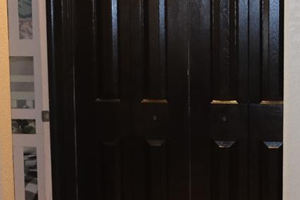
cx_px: 181
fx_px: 716
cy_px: 88
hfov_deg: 23.6
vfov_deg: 15.9
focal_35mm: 86
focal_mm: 15
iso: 4000
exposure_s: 1/100
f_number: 3.5
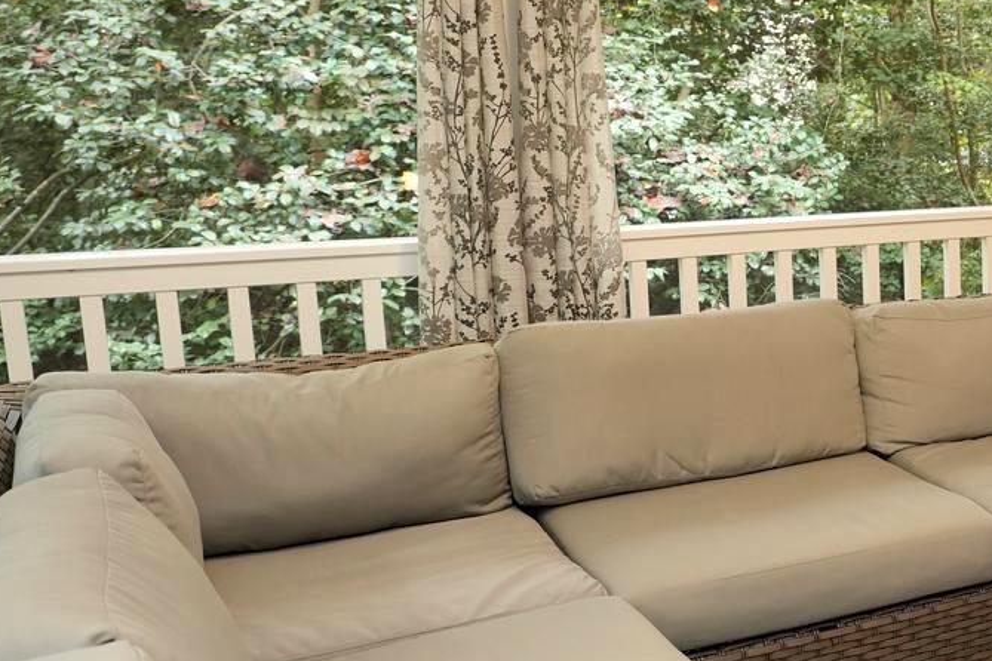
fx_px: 1350
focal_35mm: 49
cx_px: 1318
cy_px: 310
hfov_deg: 30.7
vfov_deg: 27.5
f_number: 3.5
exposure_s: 1/60
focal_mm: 16
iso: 1600
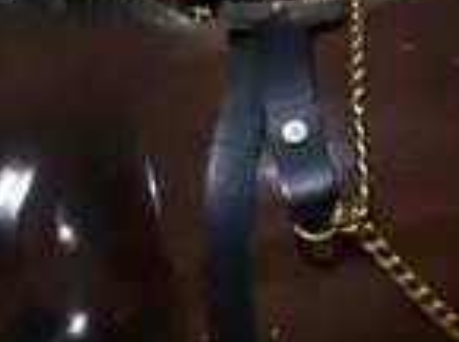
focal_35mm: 269
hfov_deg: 7.1
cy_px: -48
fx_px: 3558
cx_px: -465
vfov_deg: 5.5
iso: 200
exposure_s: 1/80
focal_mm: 19
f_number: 4.1
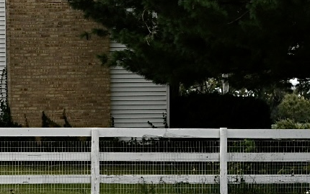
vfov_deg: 3.3
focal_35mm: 403
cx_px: -231
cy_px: -17
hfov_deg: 5.1
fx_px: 3406
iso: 400
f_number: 4
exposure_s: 1/2000
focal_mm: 70
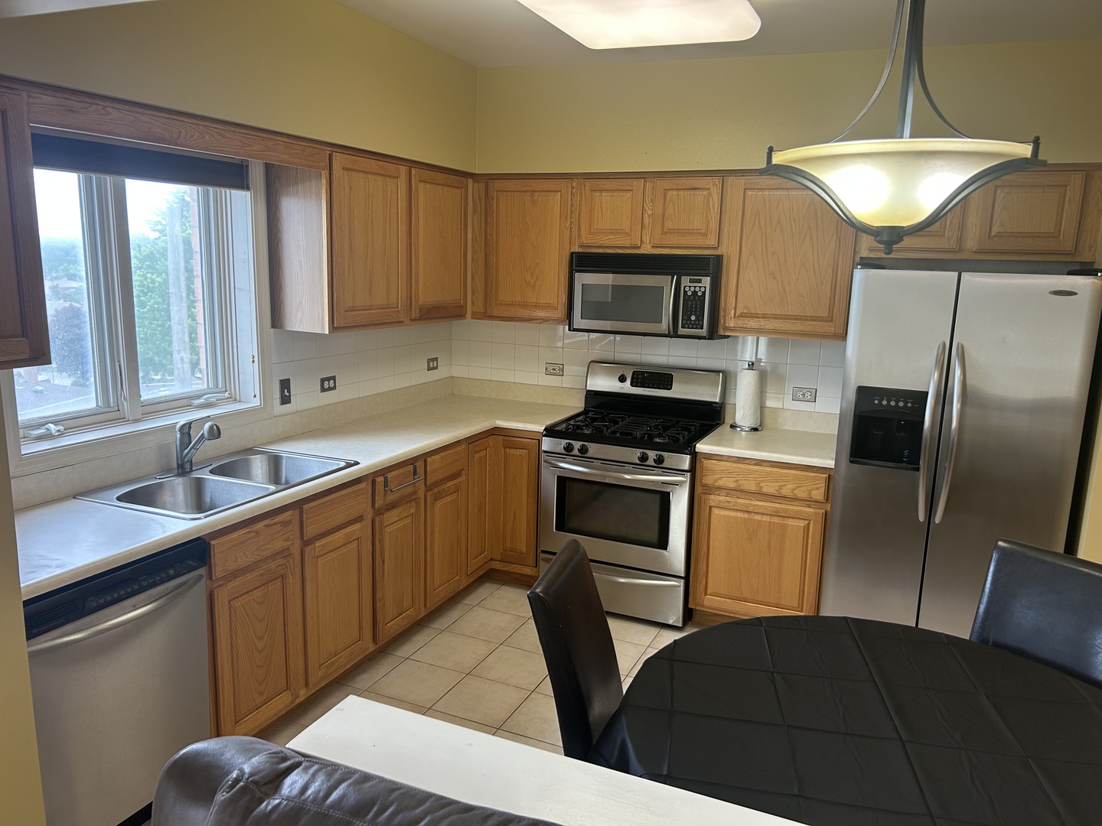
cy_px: 413
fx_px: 828
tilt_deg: -10.9
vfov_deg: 53.1
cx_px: 551
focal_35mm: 26
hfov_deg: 67.3
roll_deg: -1.5
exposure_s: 1/120
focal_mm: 5.7
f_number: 1.5
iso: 80
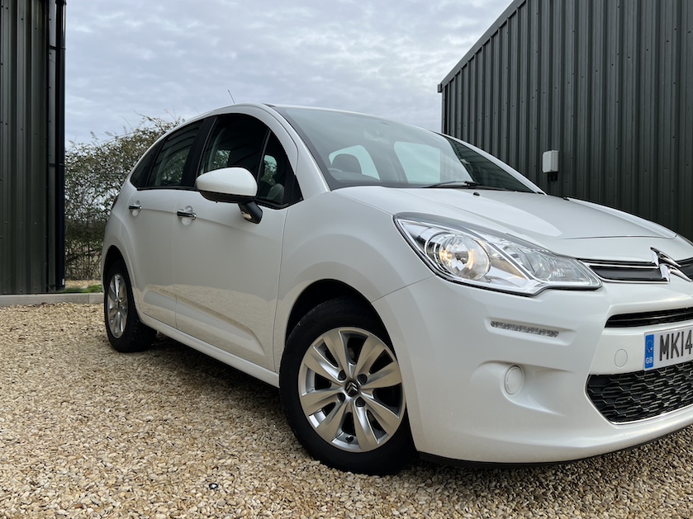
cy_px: 237
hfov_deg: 58.2
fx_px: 621
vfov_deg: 45.4
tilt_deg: -1.5
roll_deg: -0.4
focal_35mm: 31
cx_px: 387
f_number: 1.5
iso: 50
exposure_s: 1/1531
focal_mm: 5.7
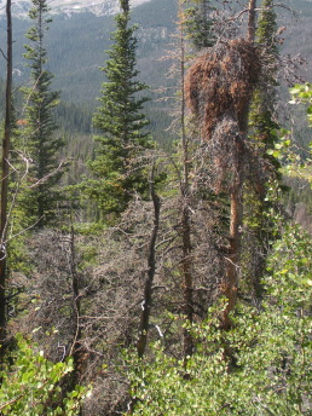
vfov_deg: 28.8
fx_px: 805
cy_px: 137
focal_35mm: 67
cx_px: 79
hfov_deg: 21.7
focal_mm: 6.3
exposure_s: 1/322
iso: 88
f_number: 3.5
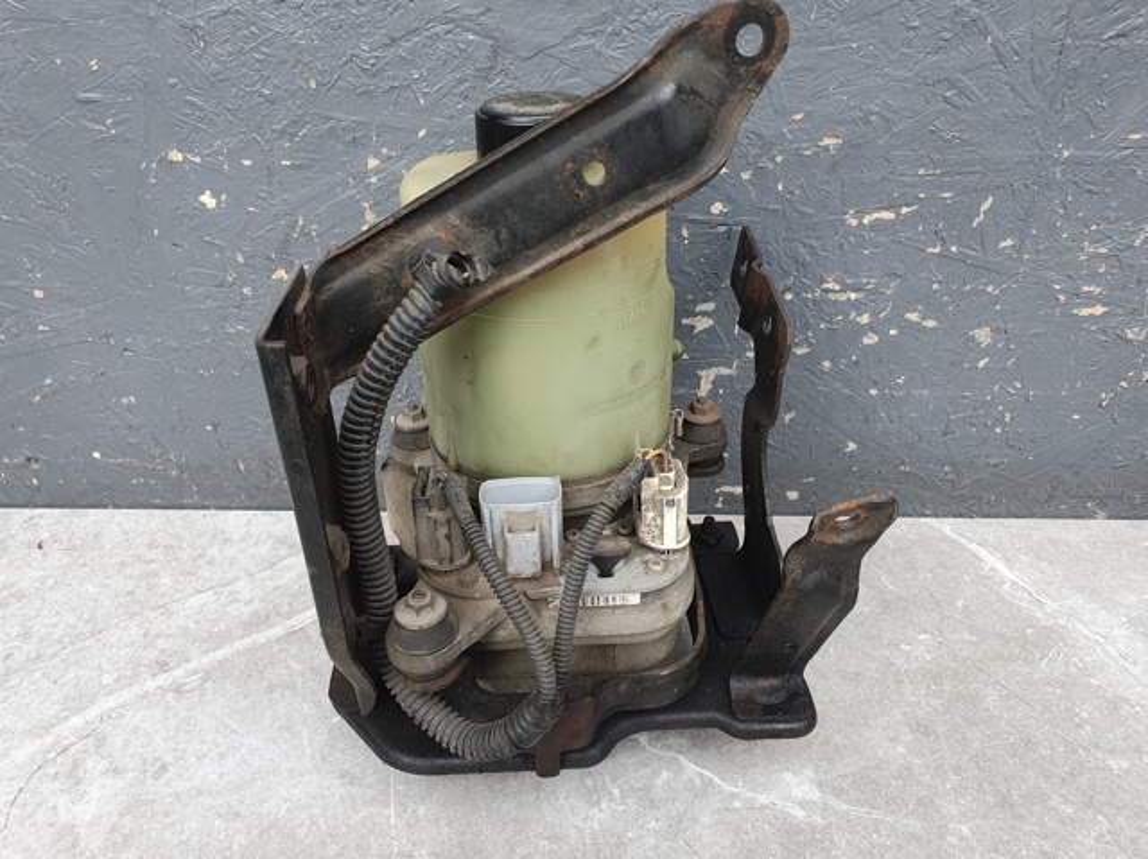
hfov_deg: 67.3
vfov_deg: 53.0
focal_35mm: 26
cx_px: 574
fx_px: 862
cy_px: 430
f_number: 2.4
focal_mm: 4.32
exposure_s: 1/143
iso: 50
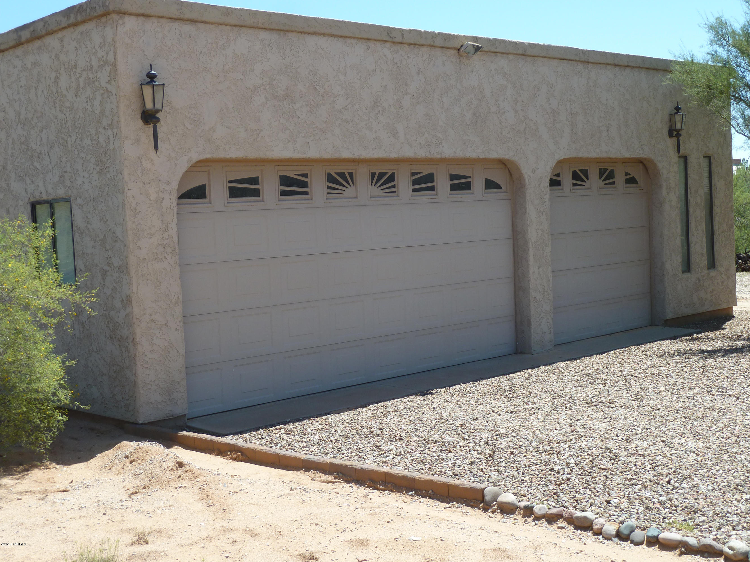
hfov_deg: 39.7
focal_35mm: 48
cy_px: 281
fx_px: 1040
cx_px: 375
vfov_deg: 30.3
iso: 80
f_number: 4
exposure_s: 1/320
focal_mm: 7.9
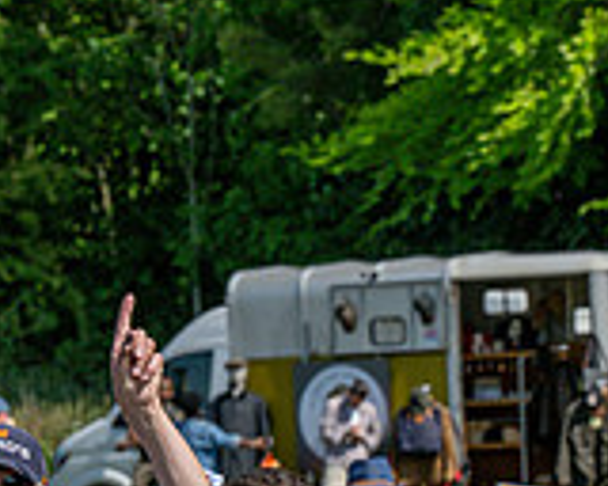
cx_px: -135
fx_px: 5002
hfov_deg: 6.9
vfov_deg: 5.5
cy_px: 831
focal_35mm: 278
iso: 400
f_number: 5
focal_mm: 70
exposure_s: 1/3200
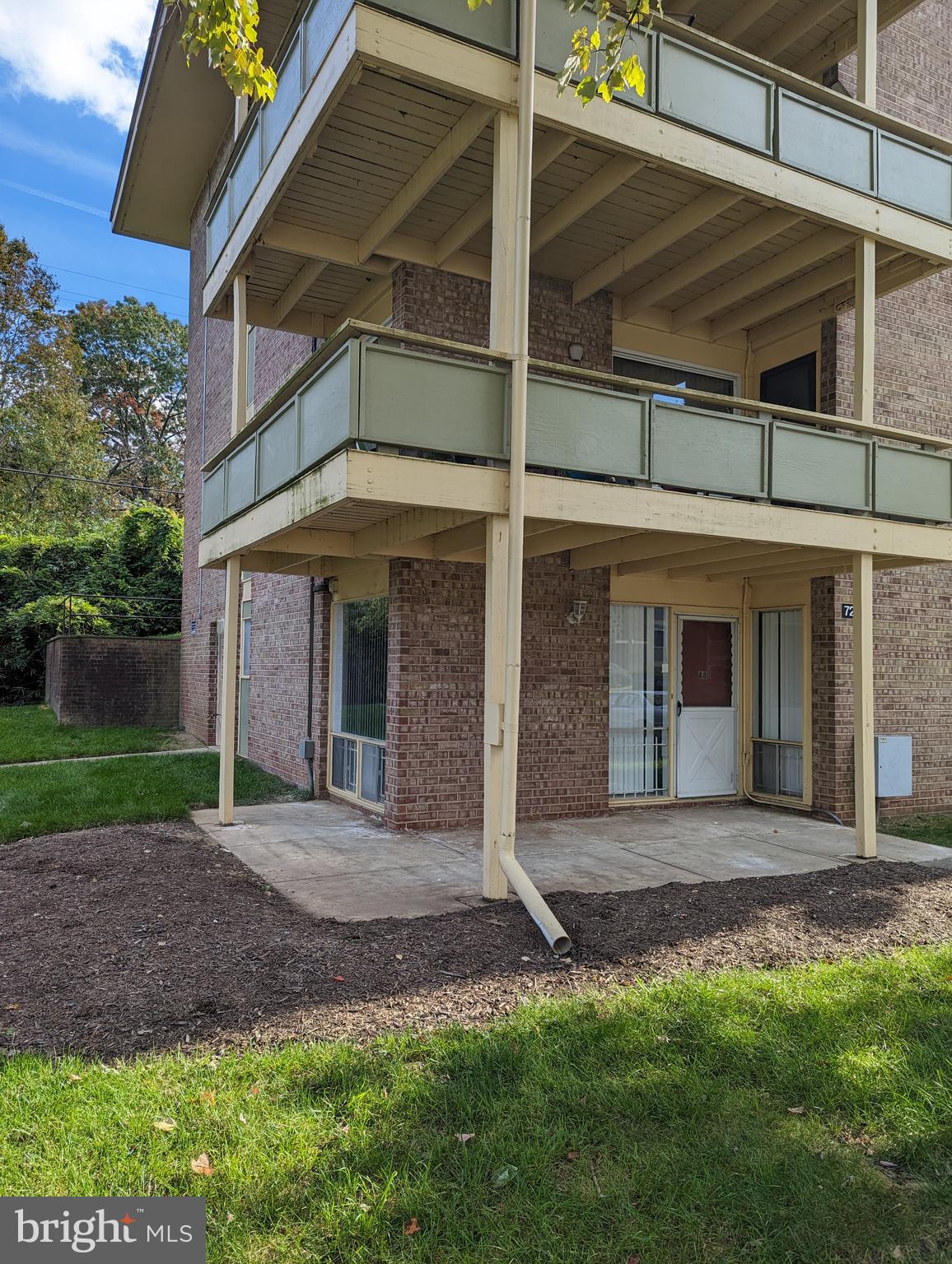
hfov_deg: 56.9
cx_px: 476
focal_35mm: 24
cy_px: 632
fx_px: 878
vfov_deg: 71.5
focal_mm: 6.81
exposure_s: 1/587
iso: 26
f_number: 1.85
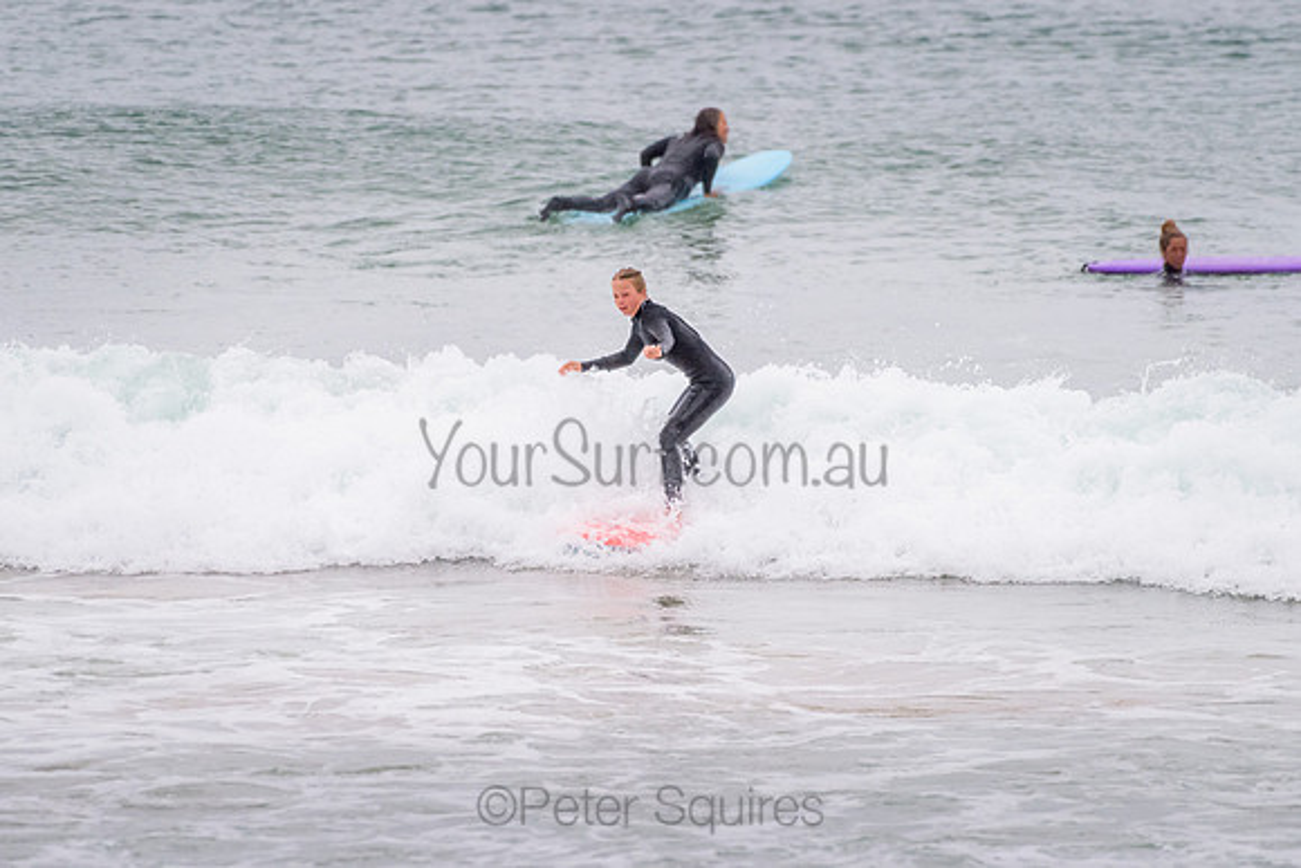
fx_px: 22170
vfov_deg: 2.2
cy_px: 441
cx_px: 699
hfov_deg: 3.4
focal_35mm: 613
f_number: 5.6
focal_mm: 500
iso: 900
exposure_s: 1/1000
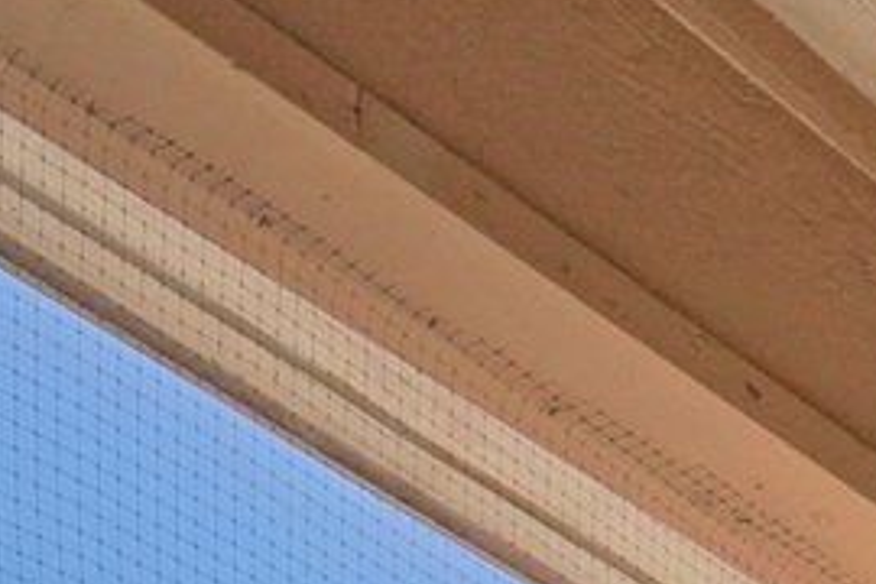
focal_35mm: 106
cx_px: 613
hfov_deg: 19.2
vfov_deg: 8.4
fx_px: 2579
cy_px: 2188
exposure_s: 1/1600
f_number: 8
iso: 500
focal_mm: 14
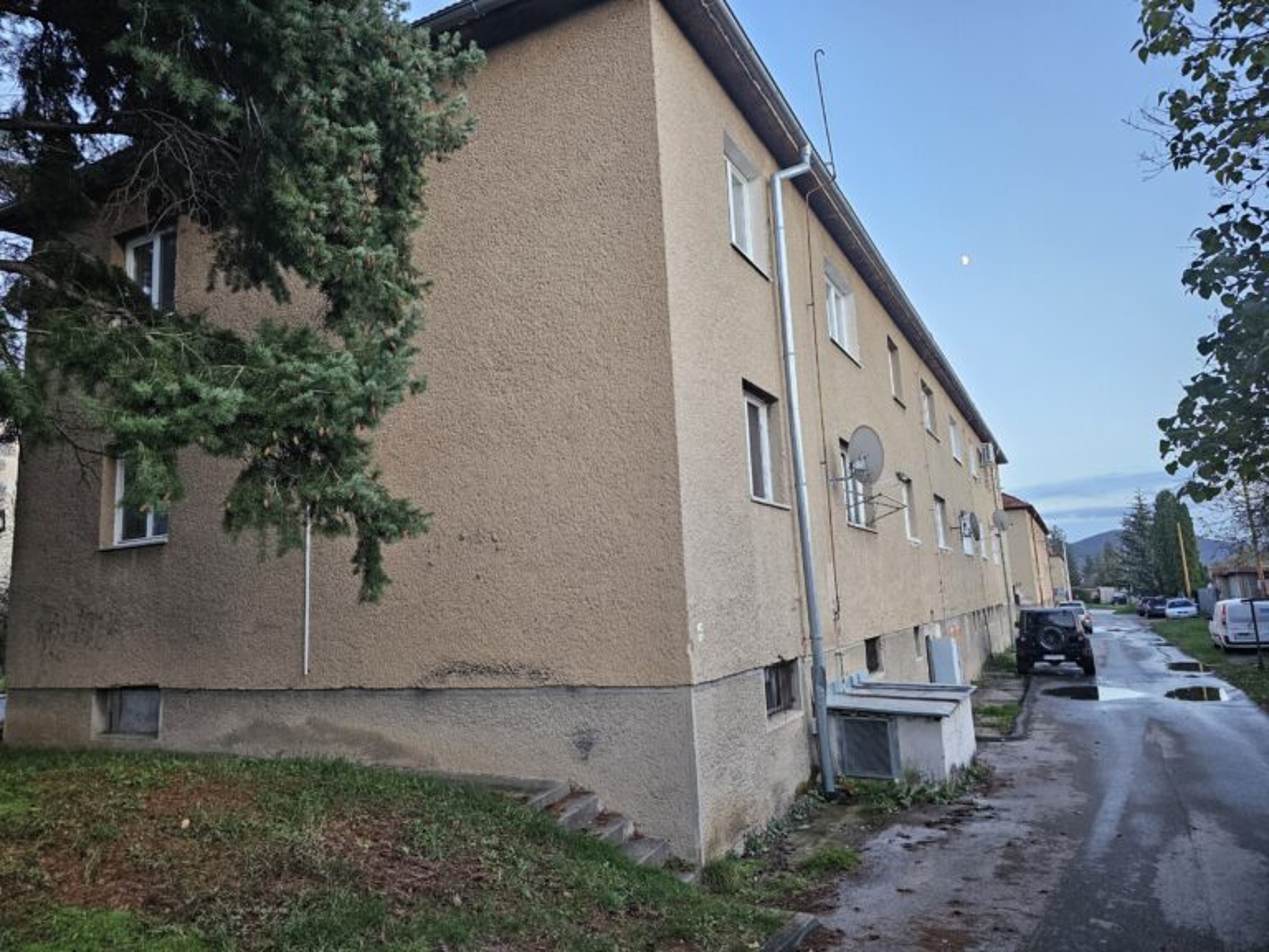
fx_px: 843
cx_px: 634
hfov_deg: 73.9
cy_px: 476
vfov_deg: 58.9
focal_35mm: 23
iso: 250
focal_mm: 6.3
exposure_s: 1/100
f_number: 1.7
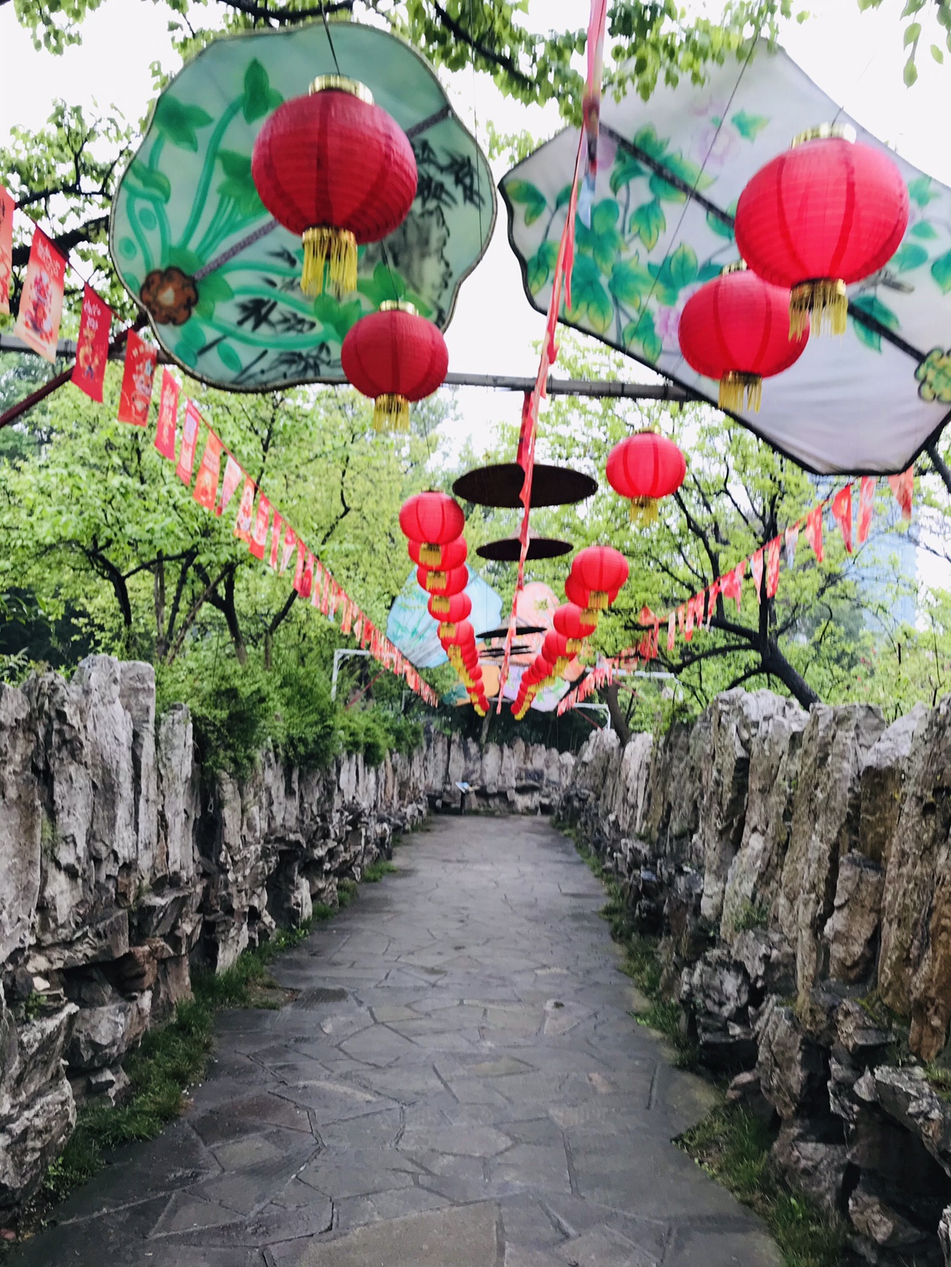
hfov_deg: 49.7
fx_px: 1026
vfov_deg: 63.4
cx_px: 476
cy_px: 634
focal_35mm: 28
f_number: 1.8
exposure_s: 1/100
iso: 20
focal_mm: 3.99
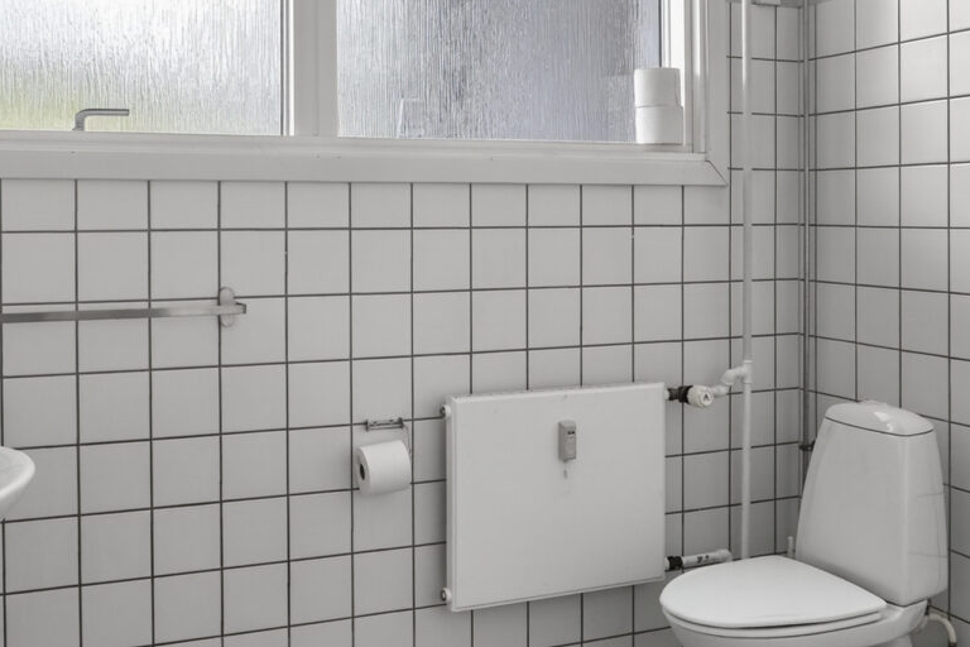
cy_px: 221
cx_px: 422
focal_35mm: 40
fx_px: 1078
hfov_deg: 48.3
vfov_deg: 33.1
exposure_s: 1/25
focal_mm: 20
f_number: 8
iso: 400
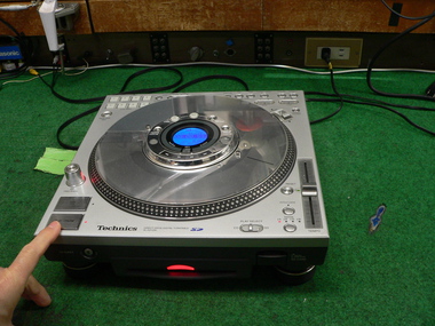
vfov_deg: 39.7
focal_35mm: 36
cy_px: 163
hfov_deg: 51.4
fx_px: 452
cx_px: 218
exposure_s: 1/30
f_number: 2.8
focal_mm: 6
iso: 200
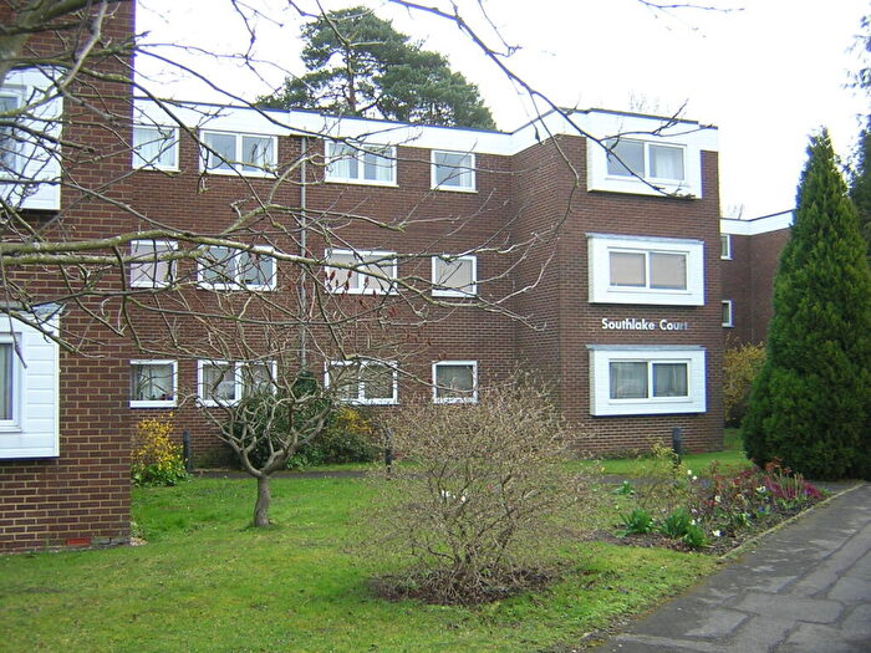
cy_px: 326
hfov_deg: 51.4
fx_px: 906
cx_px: 436
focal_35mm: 36
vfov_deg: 39.7
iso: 100
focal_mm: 4.7
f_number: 2.6
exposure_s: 1/90.8
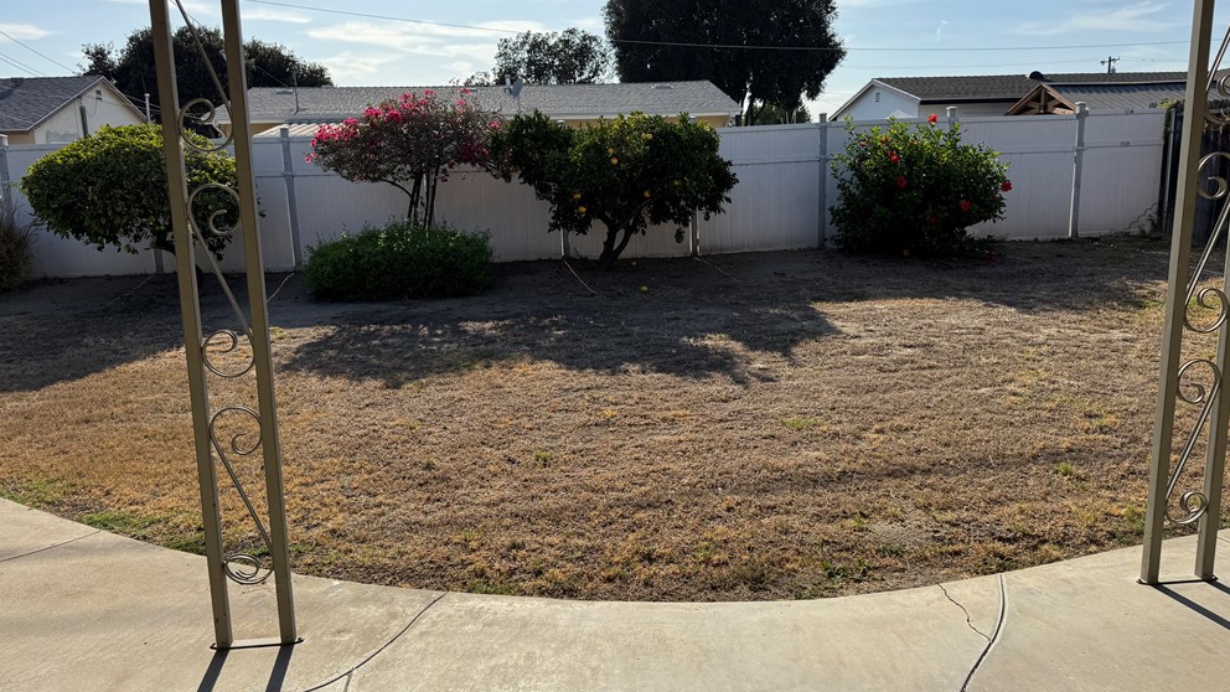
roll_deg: +1.7
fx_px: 881
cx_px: 606
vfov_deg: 42.9
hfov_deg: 69.9
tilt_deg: -11.2
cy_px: 316
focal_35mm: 27
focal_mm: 6.76
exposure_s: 1/5348
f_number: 1.78
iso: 80
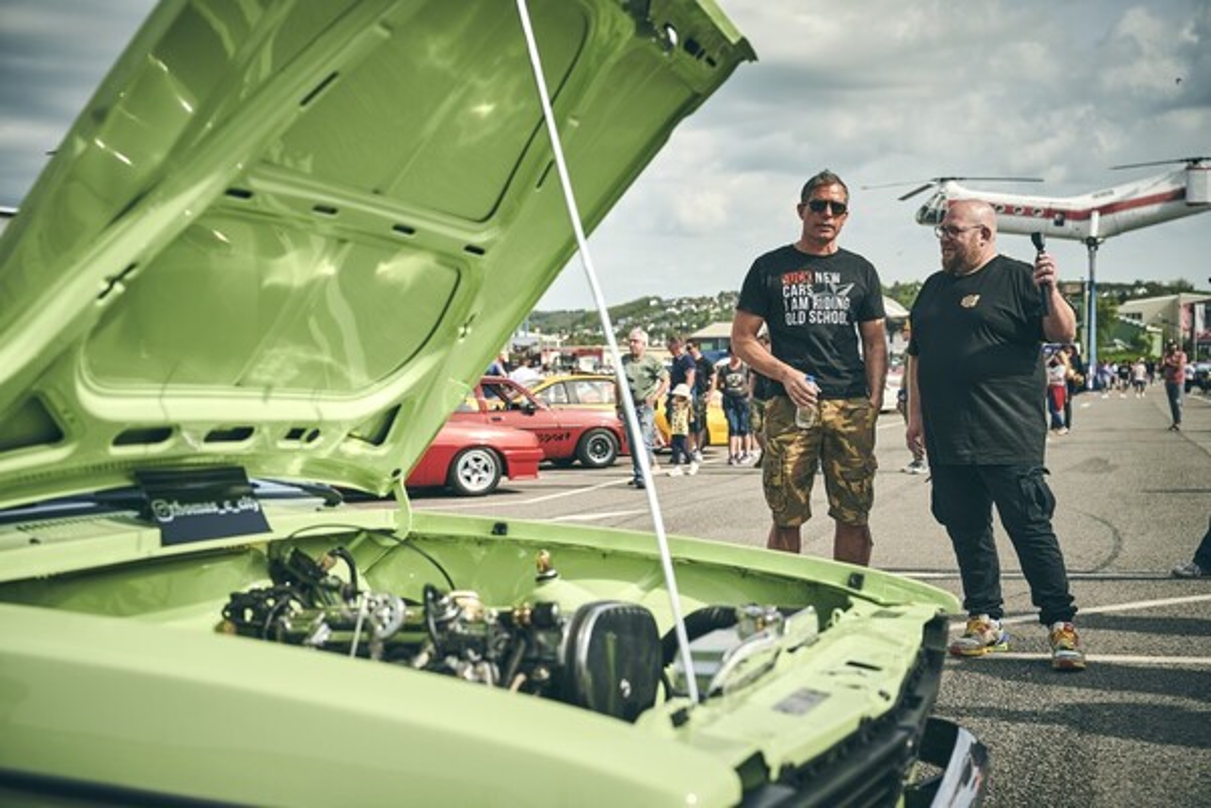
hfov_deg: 45.4
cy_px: 404
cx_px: 606
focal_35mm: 43
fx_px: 1446
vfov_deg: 31.2
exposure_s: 1/1000
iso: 100
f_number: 4
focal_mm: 43
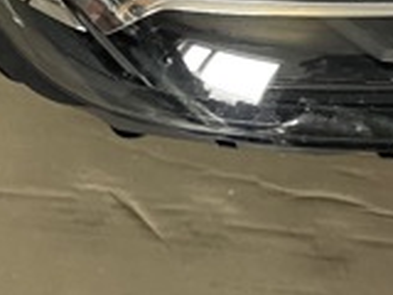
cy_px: -154
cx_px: 228
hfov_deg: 18.9
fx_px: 1181
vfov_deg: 13.4
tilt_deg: -81.0
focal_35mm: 104
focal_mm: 4.2
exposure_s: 1/33
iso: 500
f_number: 1.6
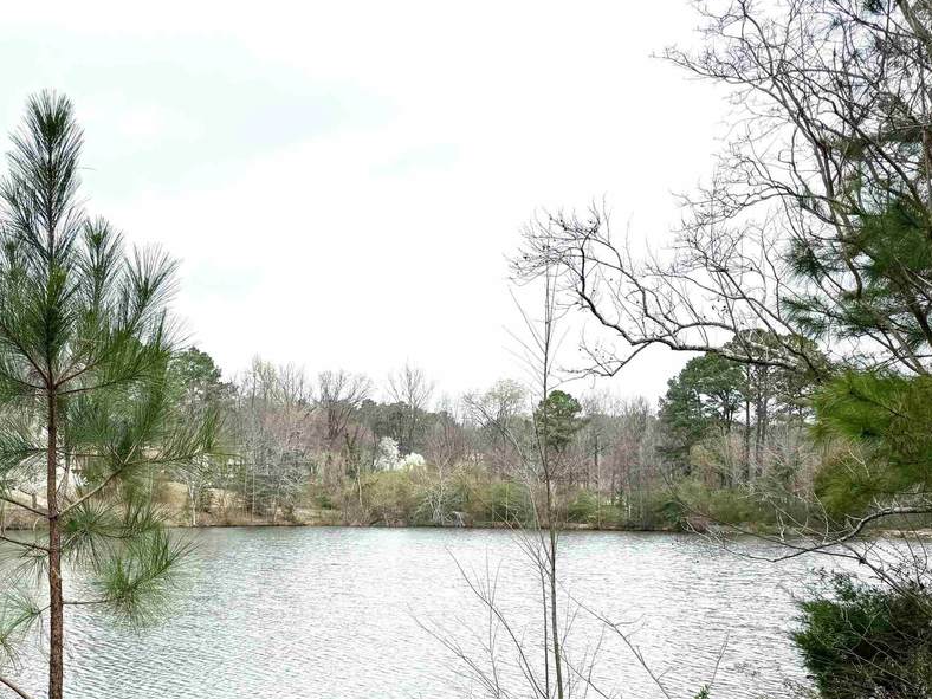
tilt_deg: -1.6
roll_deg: -1.2
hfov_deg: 45.5
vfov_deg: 36.0
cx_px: 189
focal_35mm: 39
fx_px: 1050
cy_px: 522
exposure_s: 1/3597
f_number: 1.78
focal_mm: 6.76
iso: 80
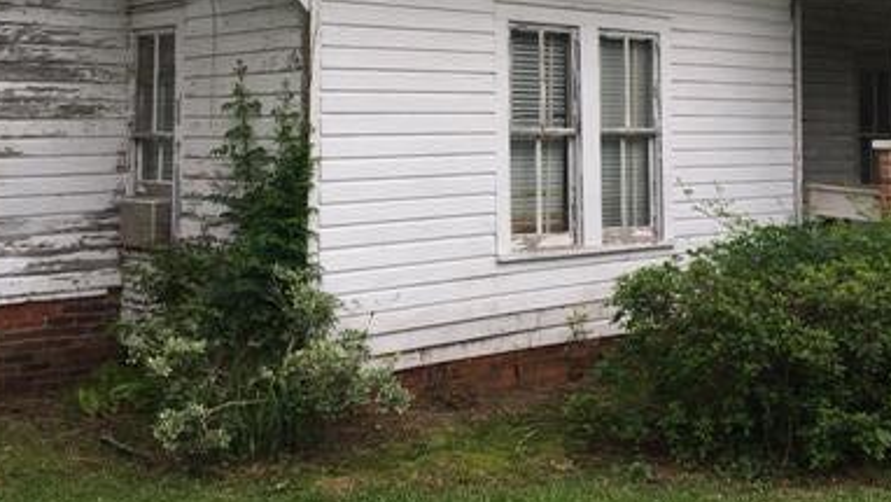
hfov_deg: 39.0
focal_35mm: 53
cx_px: 527
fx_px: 1252
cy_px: 68
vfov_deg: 22.2
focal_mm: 4.15
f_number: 2.2
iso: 25
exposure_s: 1/418
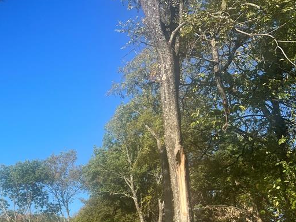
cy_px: 200
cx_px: 8
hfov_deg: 34.0
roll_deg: +0.9
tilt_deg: +10.4
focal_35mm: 52
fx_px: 445
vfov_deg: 27.0
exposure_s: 1/3257
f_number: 1.5
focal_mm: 5.7
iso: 50
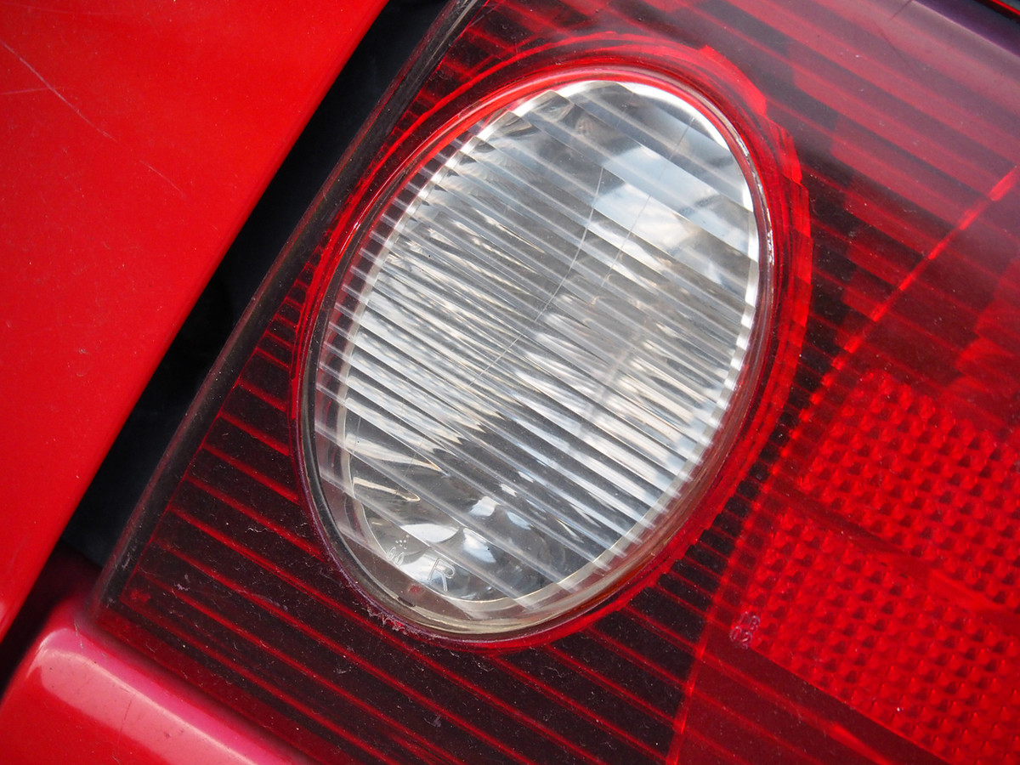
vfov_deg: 5.0
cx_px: 510
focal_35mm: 300
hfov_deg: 6.6
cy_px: 382
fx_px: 8840
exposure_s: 1/250
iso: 1600
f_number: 5.6
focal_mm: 150
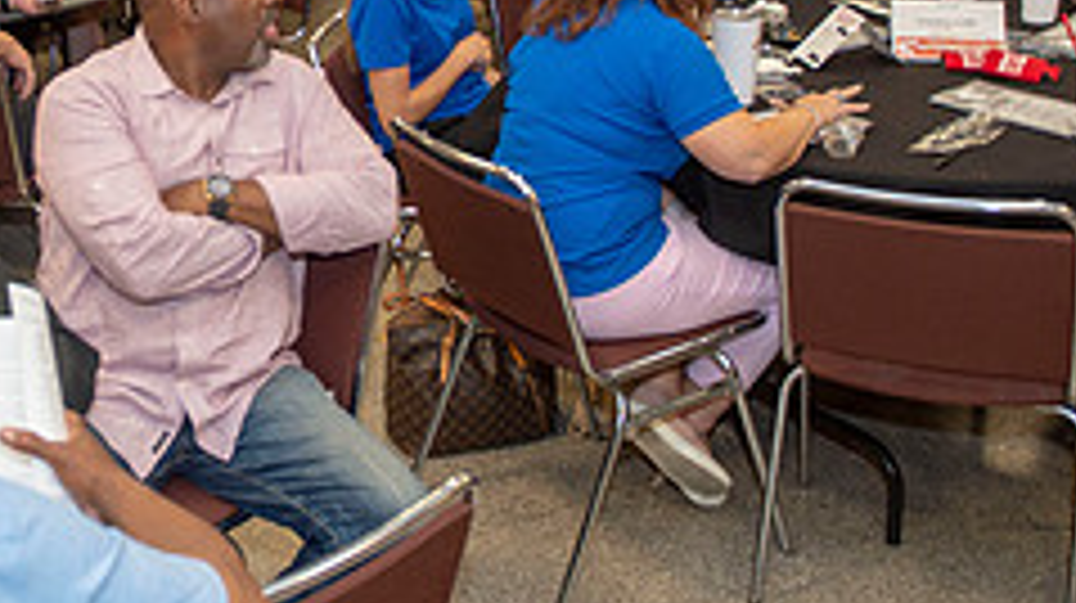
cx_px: 180
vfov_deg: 19.0
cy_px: -32
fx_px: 1739
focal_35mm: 61
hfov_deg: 33.2
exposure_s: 1/100
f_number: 3.2
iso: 800
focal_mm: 24
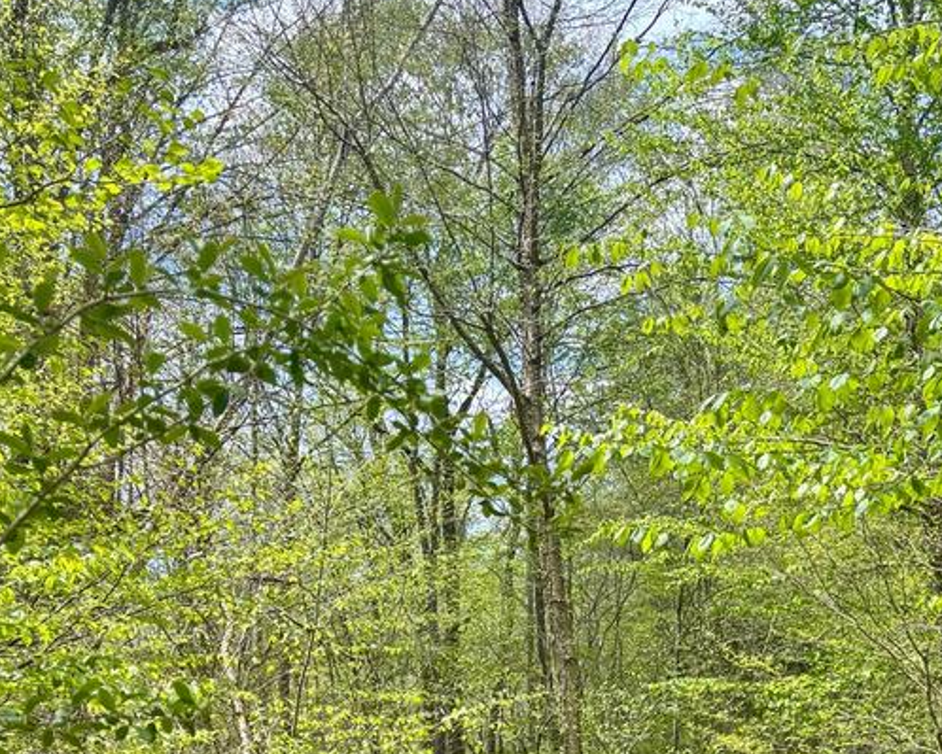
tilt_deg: -0.7
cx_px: 600
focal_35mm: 55
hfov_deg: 33.9
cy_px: 962
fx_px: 1534
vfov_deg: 24.4
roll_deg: +1.5
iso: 50
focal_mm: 5.96
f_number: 1.6
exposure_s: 1/887
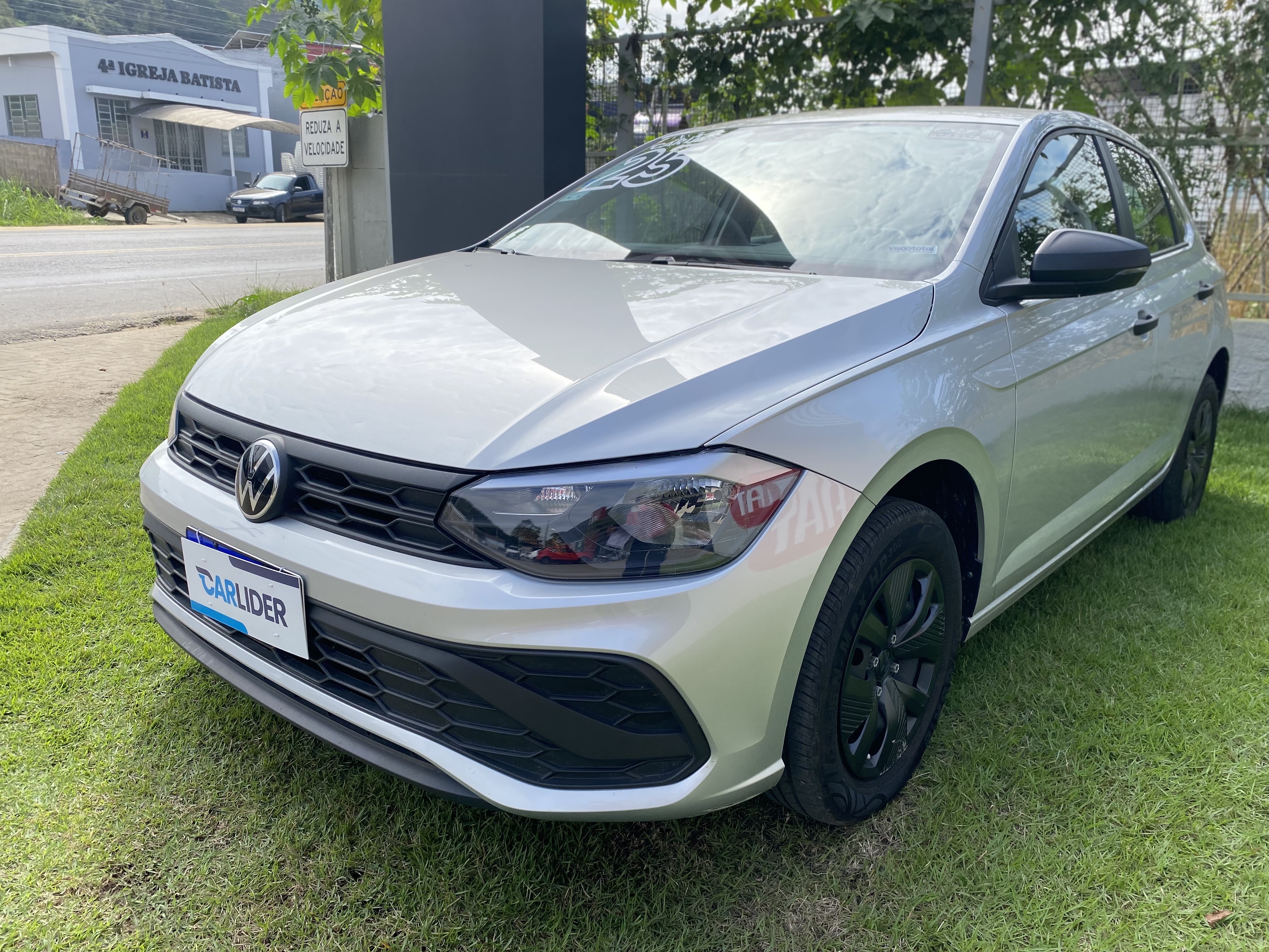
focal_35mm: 26
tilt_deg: -15.6
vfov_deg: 53.1
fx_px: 953
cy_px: 476
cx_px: 634
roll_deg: -0.6
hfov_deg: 67.3
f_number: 1.8
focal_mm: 4.25
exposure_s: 1/1779
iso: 32
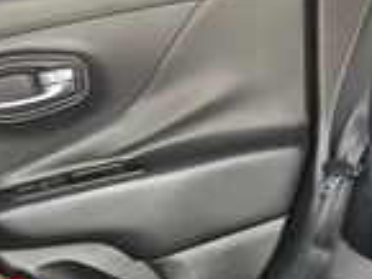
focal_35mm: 95
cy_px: 154
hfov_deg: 17.9
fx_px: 1022
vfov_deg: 15.6
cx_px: 595
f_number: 1.8
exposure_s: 1/40
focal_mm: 5.4
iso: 500
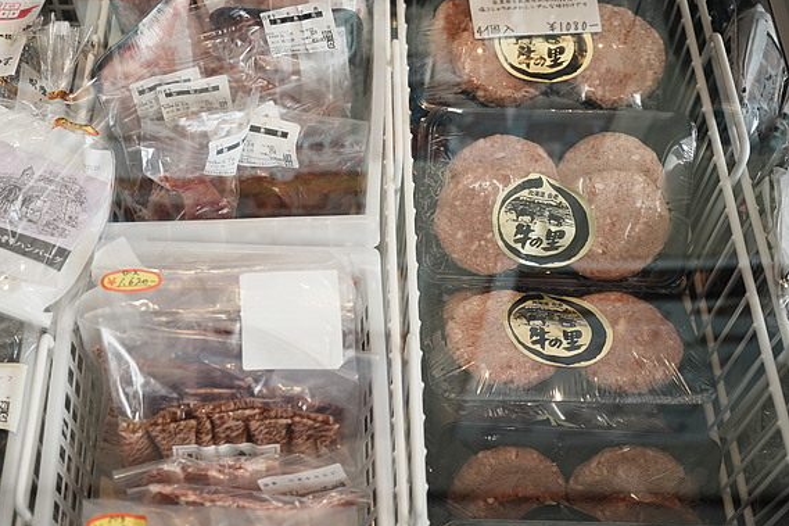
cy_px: 225
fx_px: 1061
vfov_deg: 27.8
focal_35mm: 48
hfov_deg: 40.2
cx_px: 250
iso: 250
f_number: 2.8
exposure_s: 1/400
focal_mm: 35.3
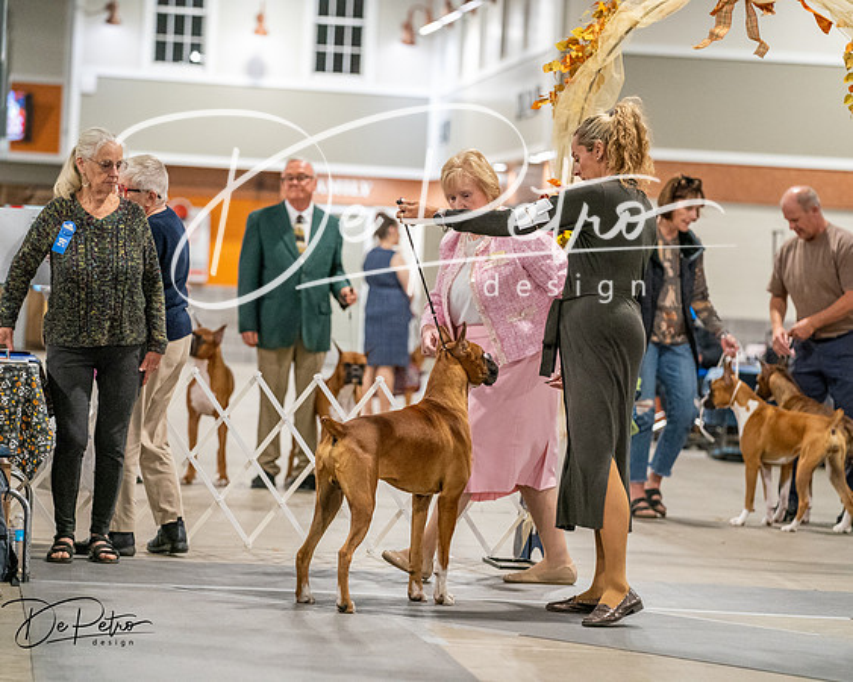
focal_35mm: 152
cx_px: 426
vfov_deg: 10.2
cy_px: 341
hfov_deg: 12.7
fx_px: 3837
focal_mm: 135
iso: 6400
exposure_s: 1/250
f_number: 3.5
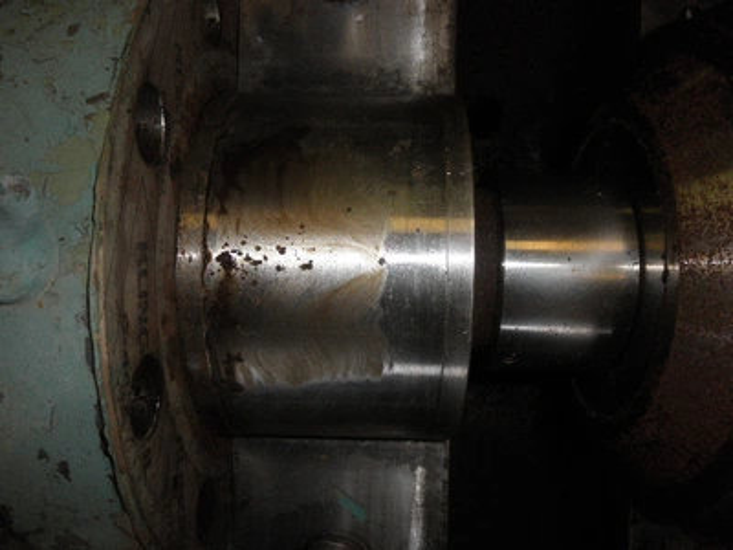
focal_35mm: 28
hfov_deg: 63.4
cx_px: 366
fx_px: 593
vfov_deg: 49.7
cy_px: 275
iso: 200
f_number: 8.5
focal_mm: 5
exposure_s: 1/30
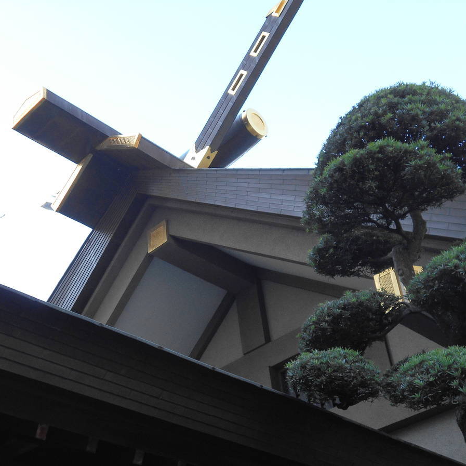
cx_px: 167
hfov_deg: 32.6
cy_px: 233
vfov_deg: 32.8
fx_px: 792
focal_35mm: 52
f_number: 4.2
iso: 80
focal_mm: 7.7
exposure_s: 1/80
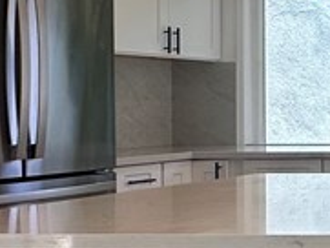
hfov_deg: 15.9
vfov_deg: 18.7
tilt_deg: +0.8
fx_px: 754
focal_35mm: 79
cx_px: 744
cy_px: 102
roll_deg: +0.1
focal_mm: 2.22
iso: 40
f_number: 2.2
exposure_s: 1/171
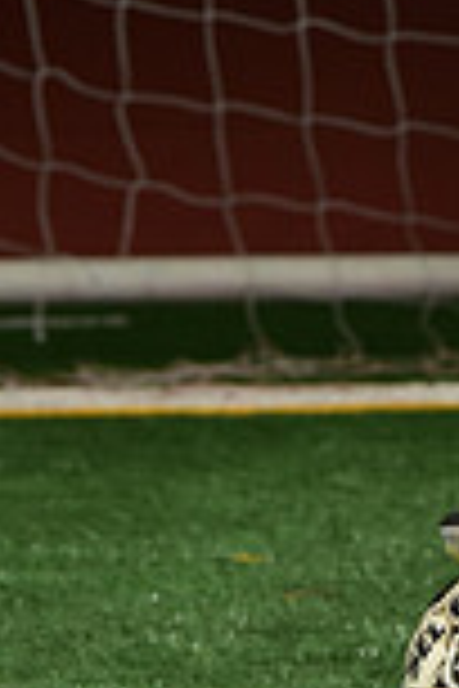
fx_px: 8816
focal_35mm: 461
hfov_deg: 3.0
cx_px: 686
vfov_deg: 4.4
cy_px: -387
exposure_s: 1/200
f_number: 5
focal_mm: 122
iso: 1000
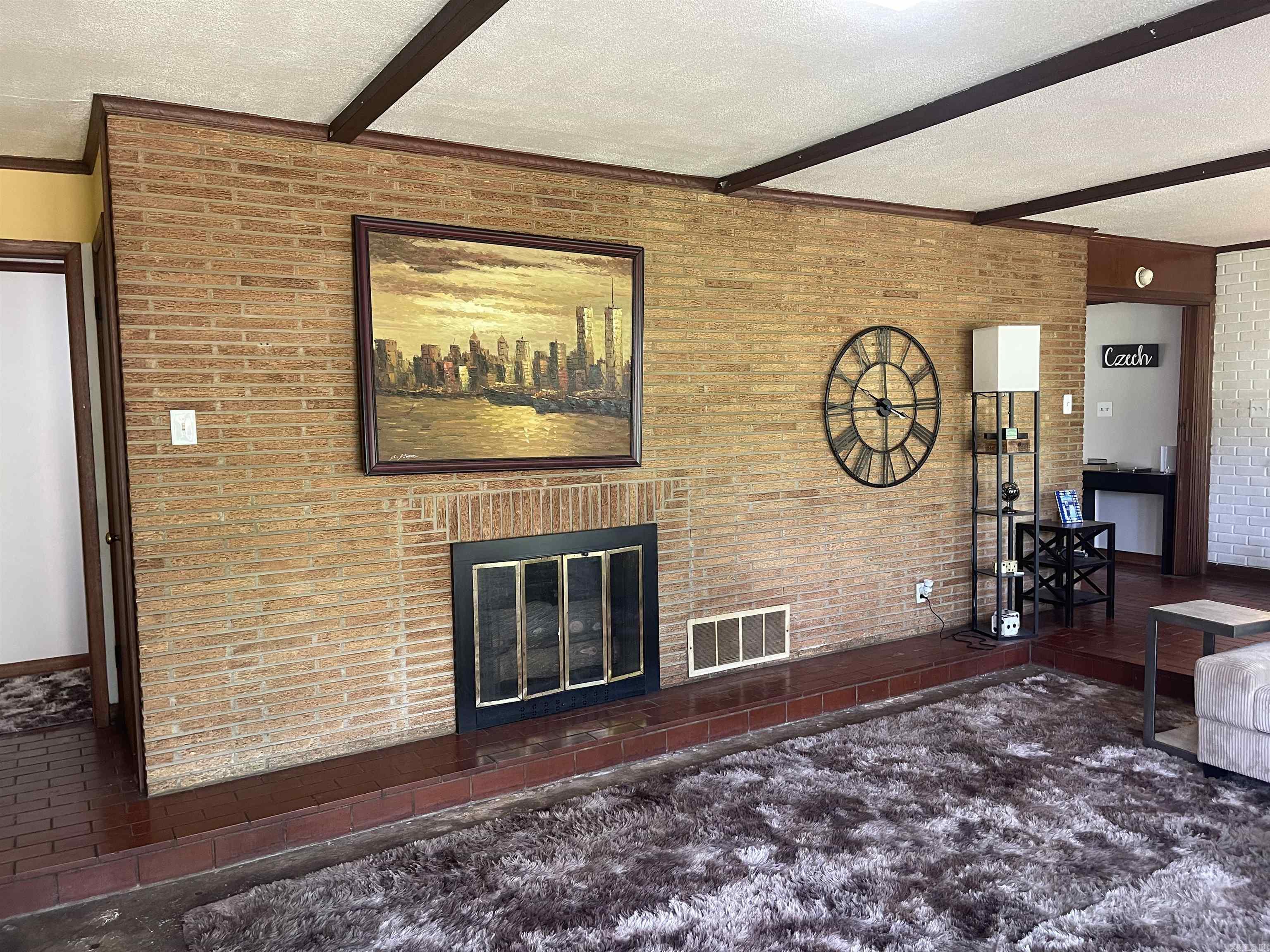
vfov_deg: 54.9
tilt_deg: -5.4
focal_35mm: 25
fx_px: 917
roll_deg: +1.4
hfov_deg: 69.4
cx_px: 635
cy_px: 476
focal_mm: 5.1
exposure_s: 1/60
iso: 250
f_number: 1.6
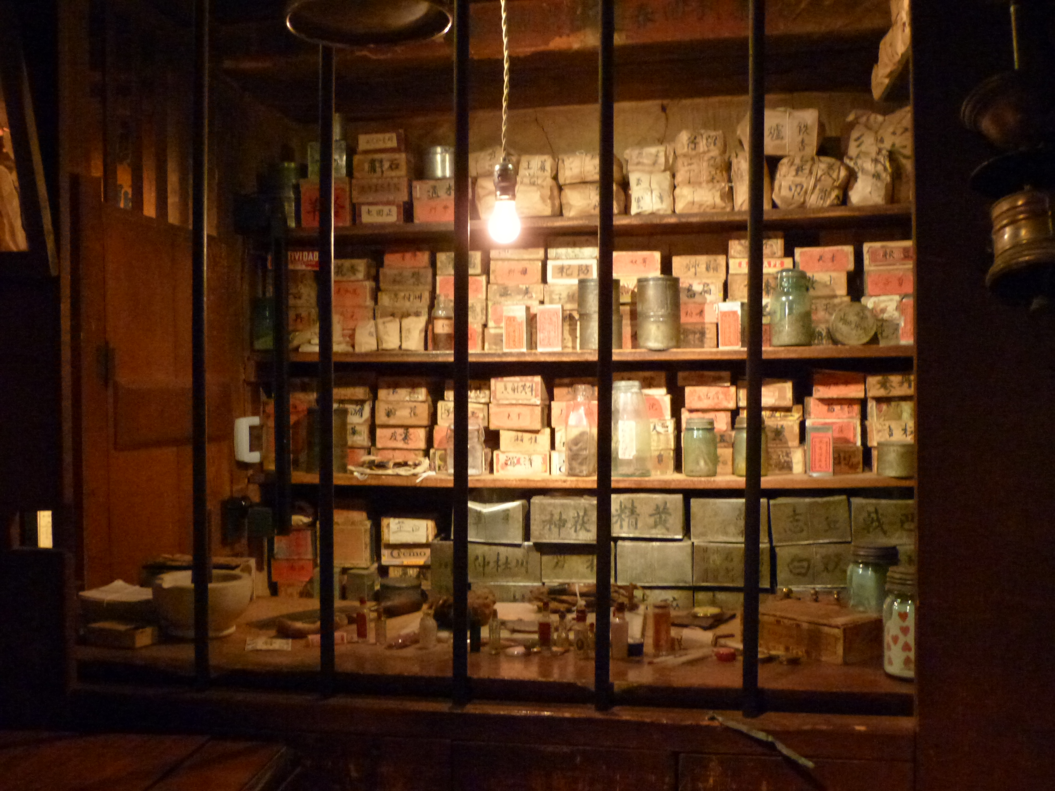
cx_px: 528
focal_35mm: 36
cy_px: 396
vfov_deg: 39.7
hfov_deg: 51.4
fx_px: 1097
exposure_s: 1/10
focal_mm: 6.3
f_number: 3.1
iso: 800
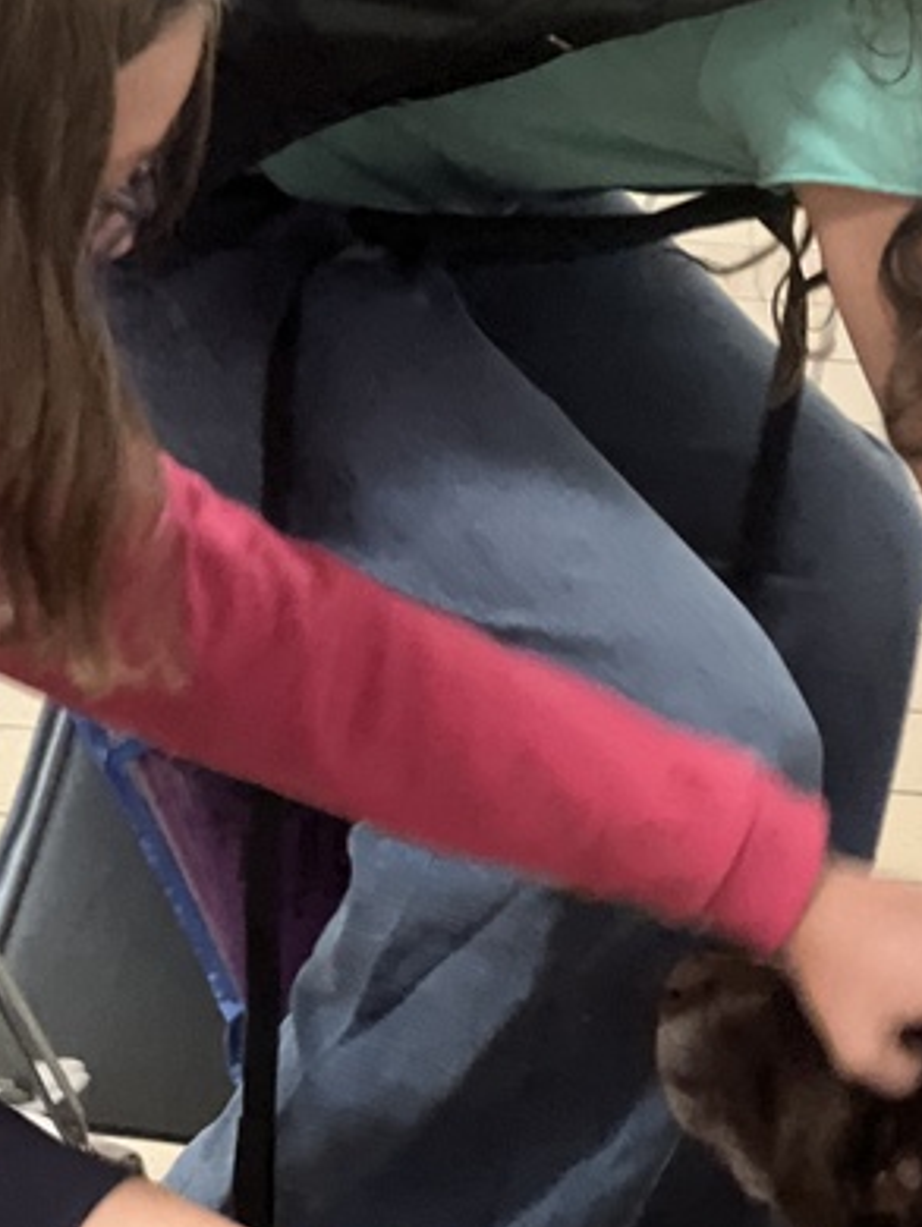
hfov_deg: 7.4
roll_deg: -3.0
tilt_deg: -16.6
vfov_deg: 9.8
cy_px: 670
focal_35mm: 202
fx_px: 7166
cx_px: 702
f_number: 2.8
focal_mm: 9
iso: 400
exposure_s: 1/15
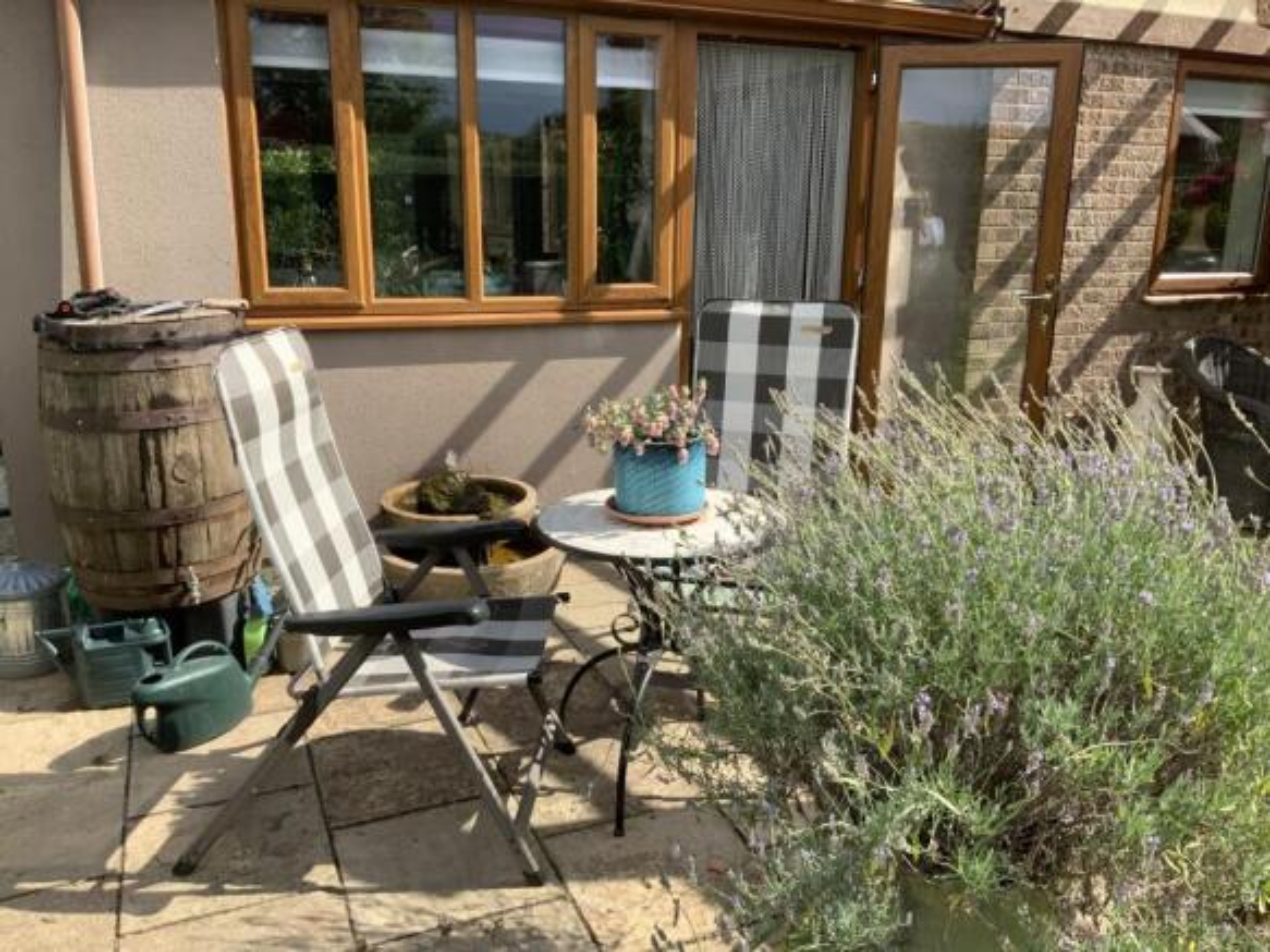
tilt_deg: -13.8
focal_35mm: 29
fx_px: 1064
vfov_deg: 48.2
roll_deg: -0.2
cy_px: 476
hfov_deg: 61.7
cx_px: 635
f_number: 1.8
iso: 16
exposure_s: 1/1015
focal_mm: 3
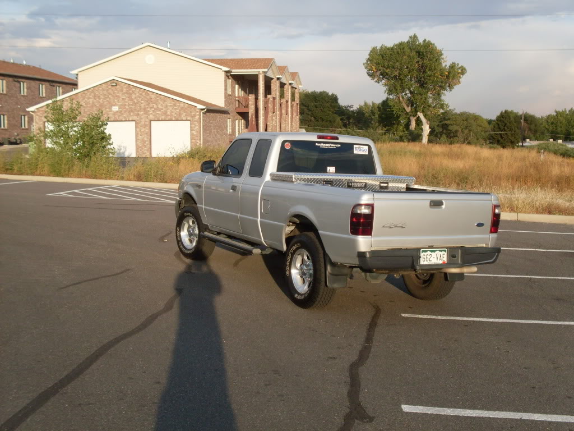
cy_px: 216
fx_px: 813
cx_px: 287
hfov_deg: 38.9
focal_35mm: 49
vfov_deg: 29.7
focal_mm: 8.1
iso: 80
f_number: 3.1
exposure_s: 1/500
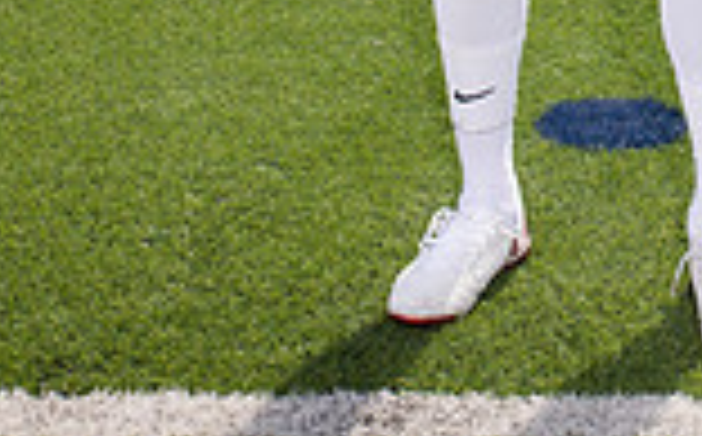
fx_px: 1968
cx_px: 590
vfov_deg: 10.9
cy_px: -566
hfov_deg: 19.9
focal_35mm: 103
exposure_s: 1/320
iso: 125
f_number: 7.1
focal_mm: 35
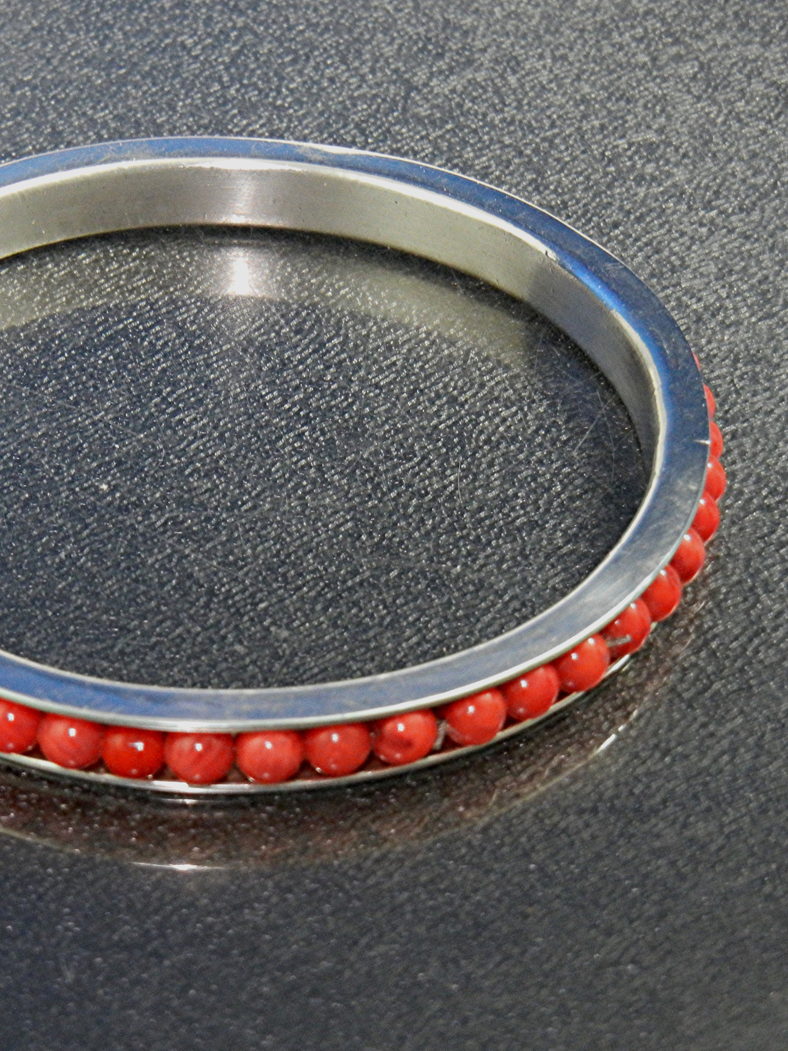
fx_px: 3612
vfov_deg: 16.6
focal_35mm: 119
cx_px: 210
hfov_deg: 12.4
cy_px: 526
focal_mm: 16
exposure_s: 1/30
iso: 548
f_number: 4.4
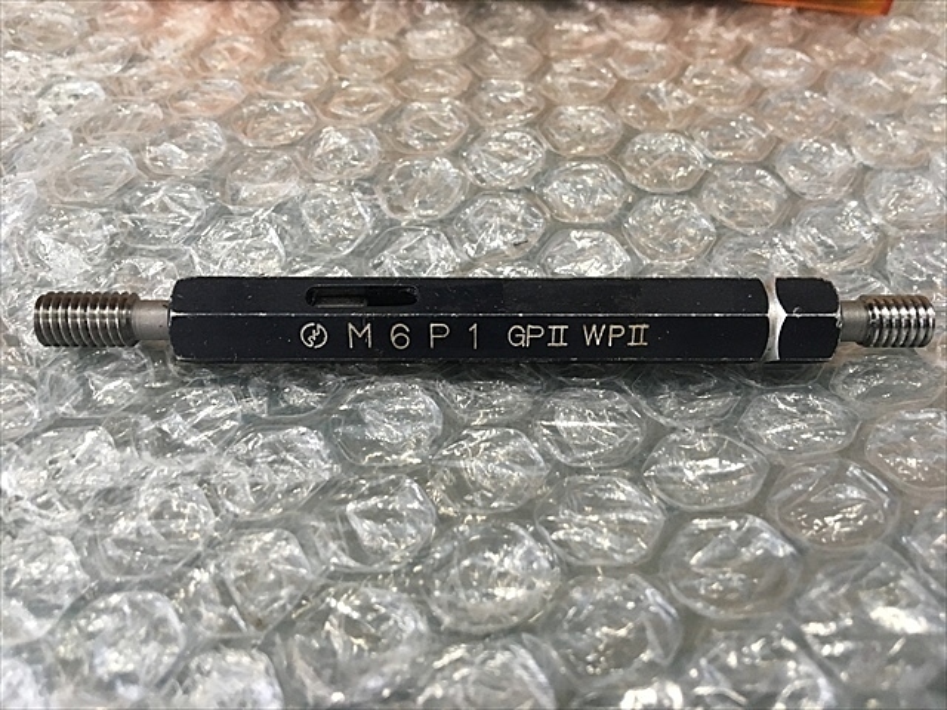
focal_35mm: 29
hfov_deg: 61.7
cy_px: 355
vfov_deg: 48.2
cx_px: 474
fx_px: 793
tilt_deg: -51.7
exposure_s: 1/30
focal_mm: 4.15
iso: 125
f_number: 2.2
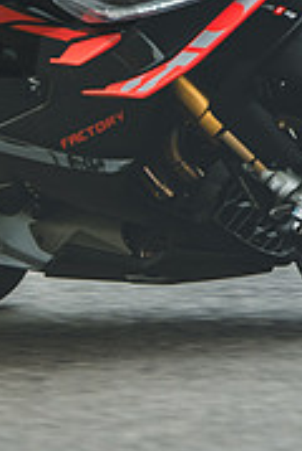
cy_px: -83
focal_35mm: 1129
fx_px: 14151
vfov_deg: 1.8
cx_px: 455
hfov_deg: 1.2
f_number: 2.5
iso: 160
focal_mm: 200
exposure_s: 1/500
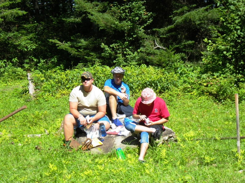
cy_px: 92
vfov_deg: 19.1
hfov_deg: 25.3
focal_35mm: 77
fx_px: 545
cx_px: 122
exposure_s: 1/160
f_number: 5.8
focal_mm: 13.7
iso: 80
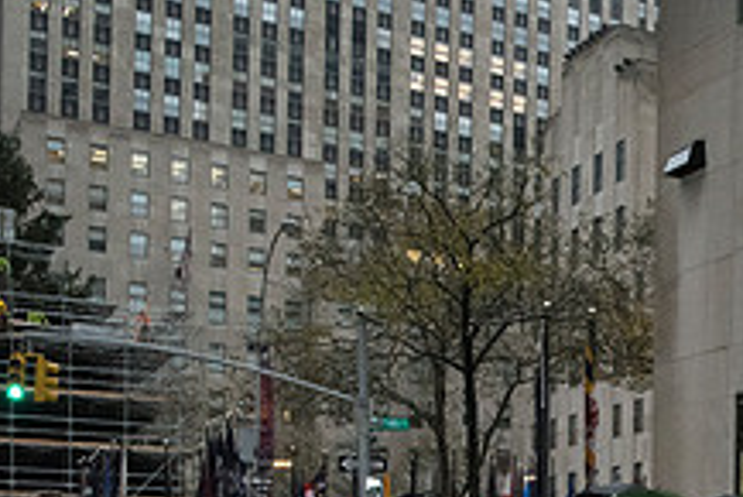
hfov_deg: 28.2
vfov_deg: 19.5
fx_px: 1322
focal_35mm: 64
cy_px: 653
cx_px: 842
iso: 10000
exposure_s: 1/400
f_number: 10
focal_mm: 24
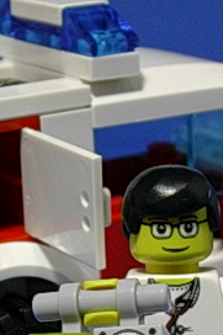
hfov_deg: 9.3
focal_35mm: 147
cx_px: 116
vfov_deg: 13.9
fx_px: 1368
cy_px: 252
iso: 70
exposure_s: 1/35.9
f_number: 3.4
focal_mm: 9
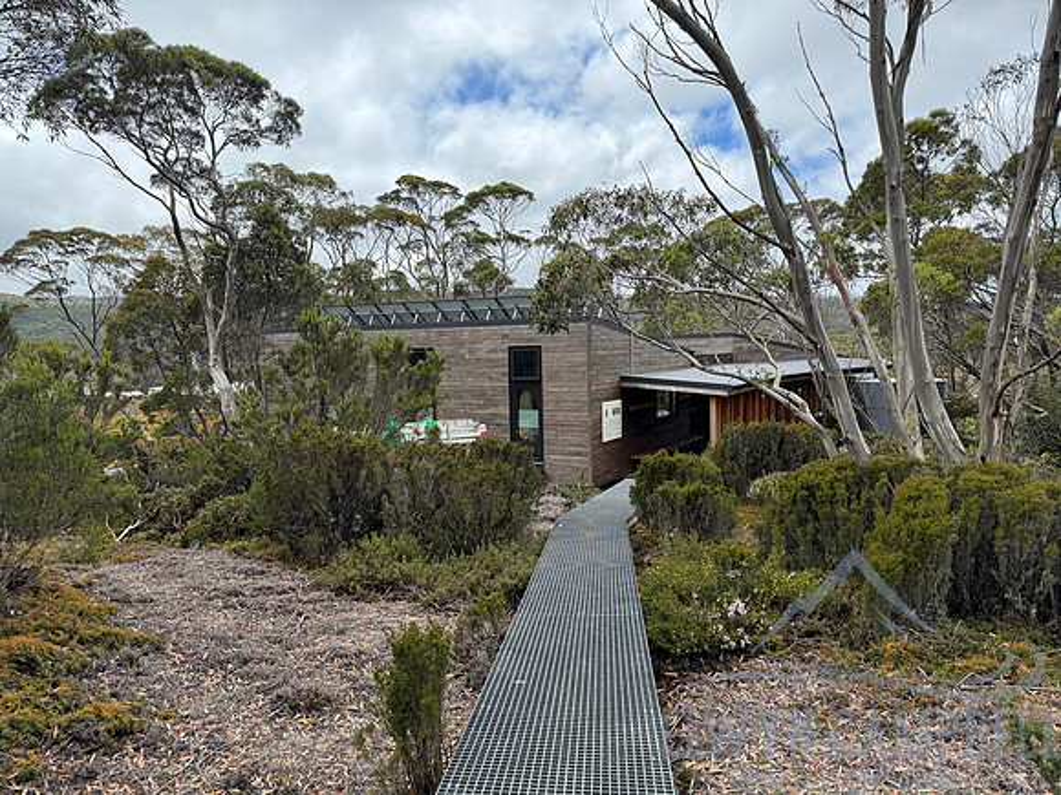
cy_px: 398
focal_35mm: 24
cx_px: 530
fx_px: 736
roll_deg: +0.9
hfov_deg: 71.6
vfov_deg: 56.8
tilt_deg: -6.3
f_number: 1.78
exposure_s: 1/2331
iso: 80
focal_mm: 6.86
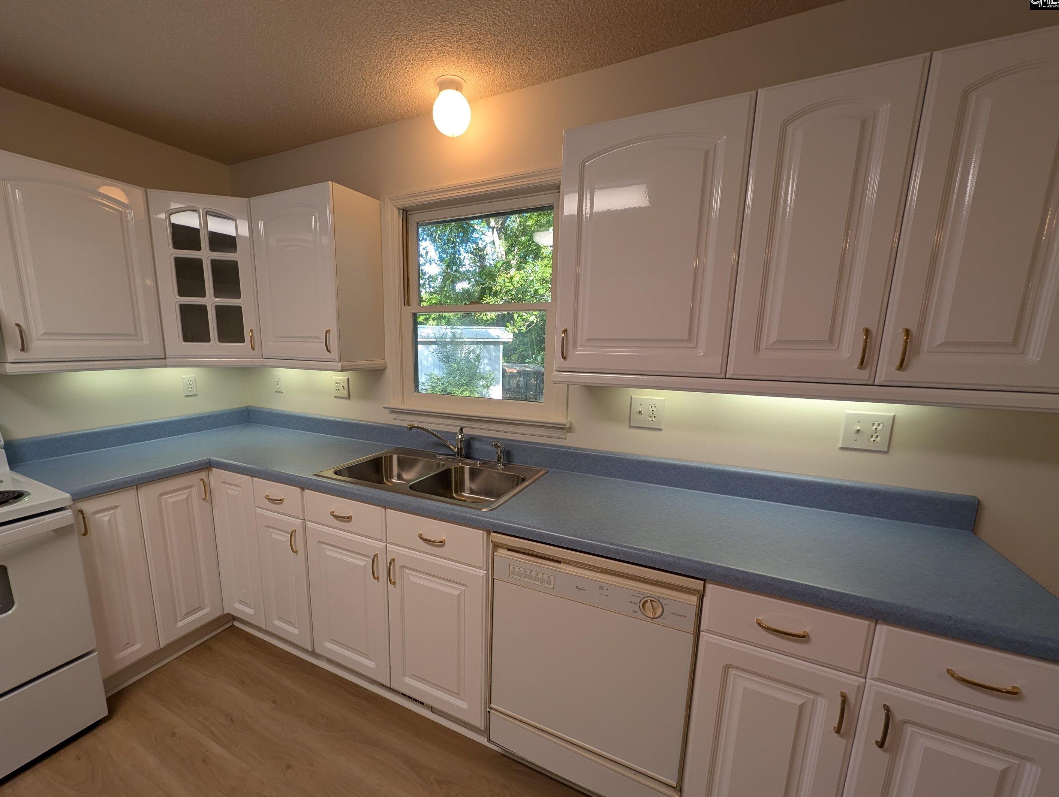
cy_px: 422
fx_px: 398
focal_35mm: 13
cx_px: 492
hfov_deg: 105.9
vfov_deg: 90.0
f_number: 1.7
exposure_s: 1/120
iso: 55
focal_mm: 2.02
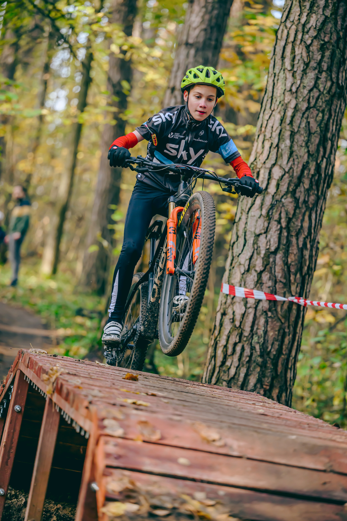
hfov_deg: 11.4
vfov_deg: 17.1
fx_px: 1735
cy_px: 260
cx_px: 174
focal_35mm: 120
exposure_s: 1/1000
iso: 1250
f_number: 2.8
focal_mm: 120
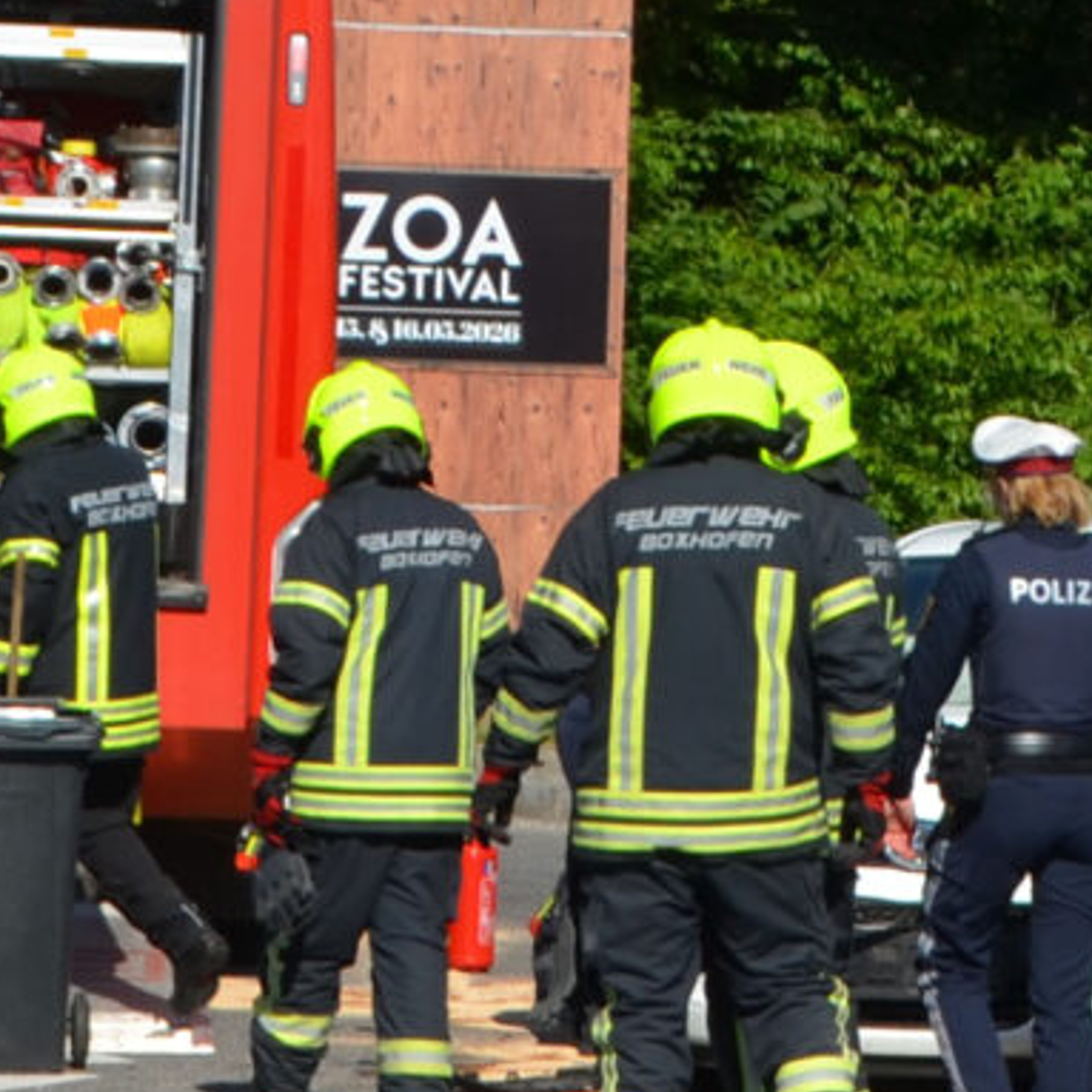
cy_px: 174
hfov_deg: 7.2
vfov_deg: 7.3
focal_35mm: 238
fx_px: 8494
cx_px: 1853
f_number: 9
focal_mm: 28
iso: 100
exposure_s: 1/320
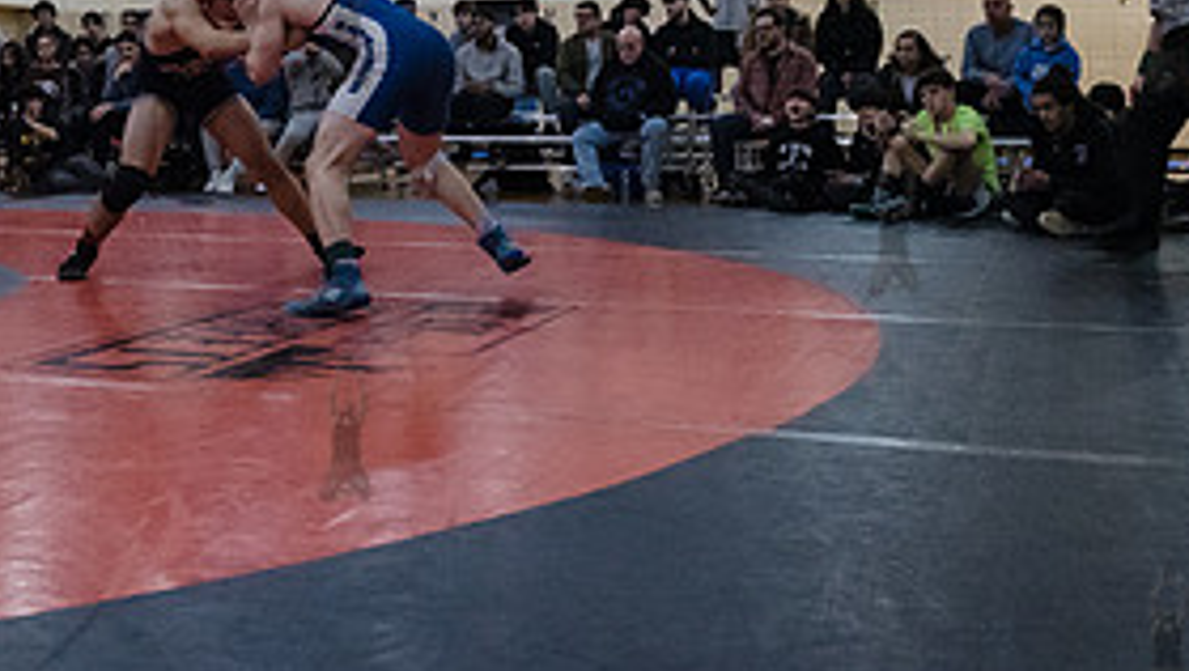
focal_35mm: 52
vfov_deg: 22.3
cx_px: 344
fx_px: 1641
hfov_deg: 39.1
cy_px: 15
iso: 8000
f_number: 3.2
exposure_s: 1/400
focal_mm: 24
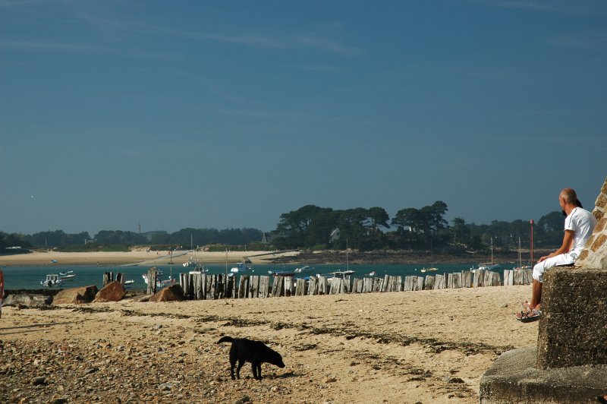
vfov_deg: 13.0
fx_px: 1769
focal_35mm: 105
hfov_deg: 19.5
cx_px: 304
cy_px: 202
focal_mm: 70
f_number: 9
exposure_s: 1/125
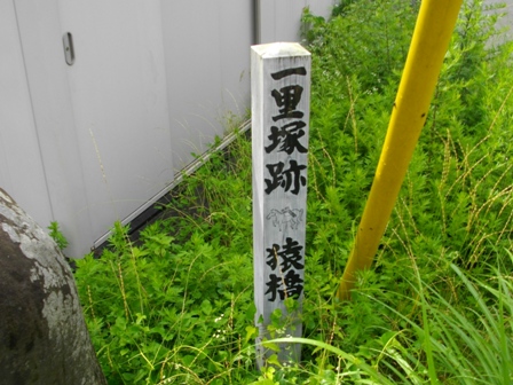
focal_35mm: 32
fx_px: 474
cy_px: 192
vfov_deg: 44.2
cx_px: 256
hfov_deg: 56.8
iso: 100
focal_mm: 5.7
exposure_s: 1/500
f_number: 2.9
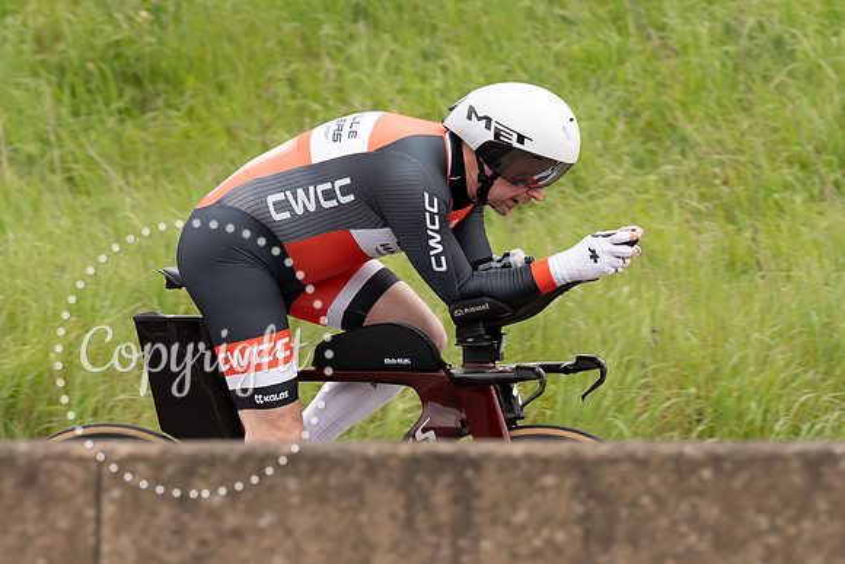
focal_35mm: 575
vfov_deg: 2.4
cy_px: 260
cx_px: 565
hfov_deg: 3.6
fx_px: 13509
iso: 250
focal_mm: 188
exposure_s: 1/1000
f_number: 4
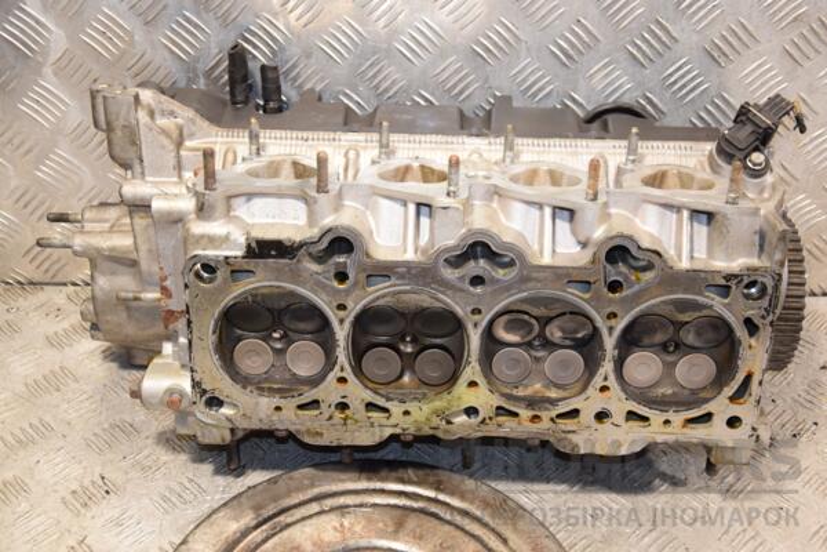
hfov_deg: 41.1
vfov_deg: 28.1
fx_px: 1103
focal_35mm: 48
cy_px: 276
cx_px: 414
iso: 800
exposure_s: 1/100
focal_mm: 32
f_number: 5
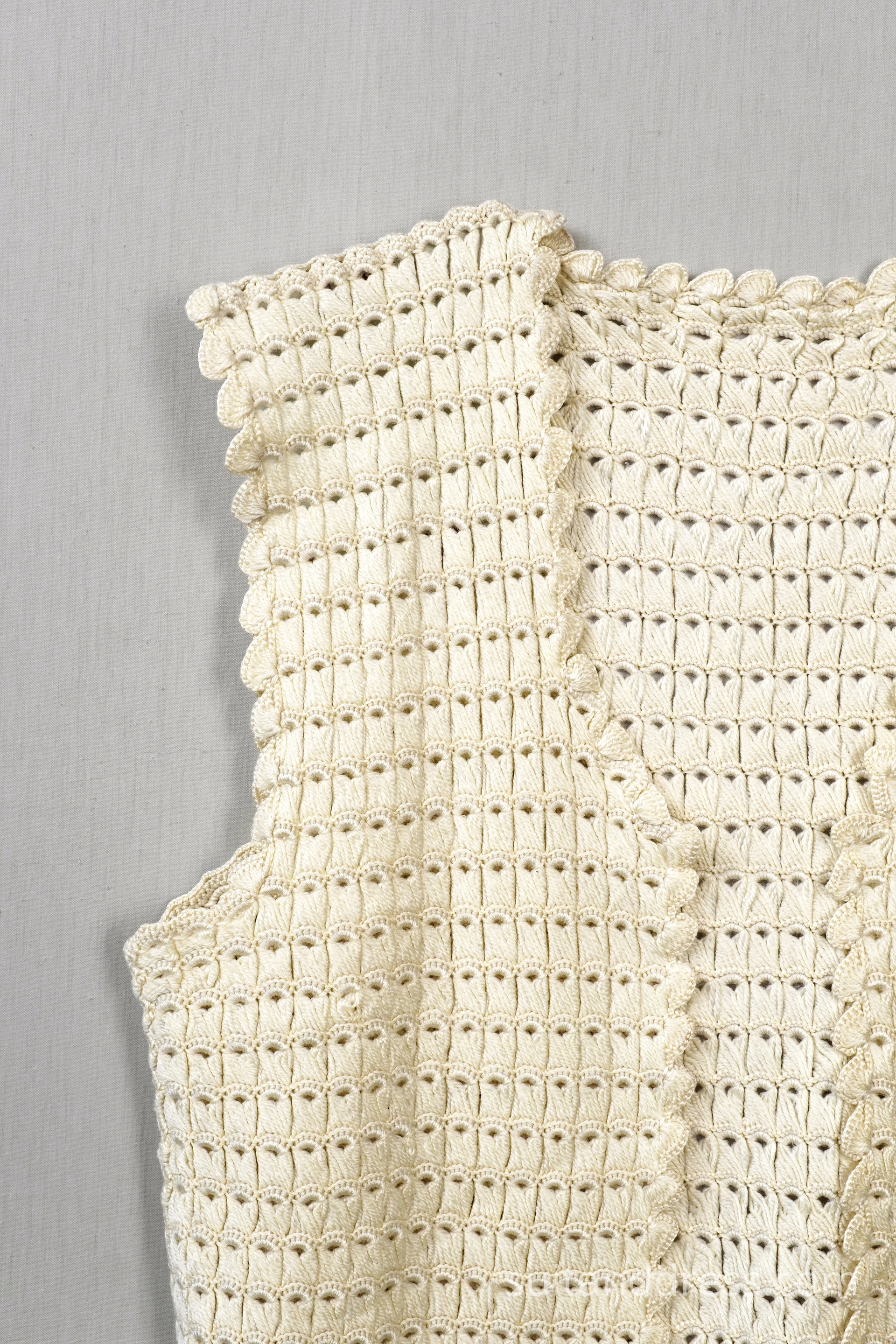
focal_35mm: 48
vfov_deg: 41.1
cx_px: 448
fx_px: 1792
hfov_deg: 28.1
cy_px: 672
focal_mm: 32
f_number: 7.1
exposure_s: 1/80
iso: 320
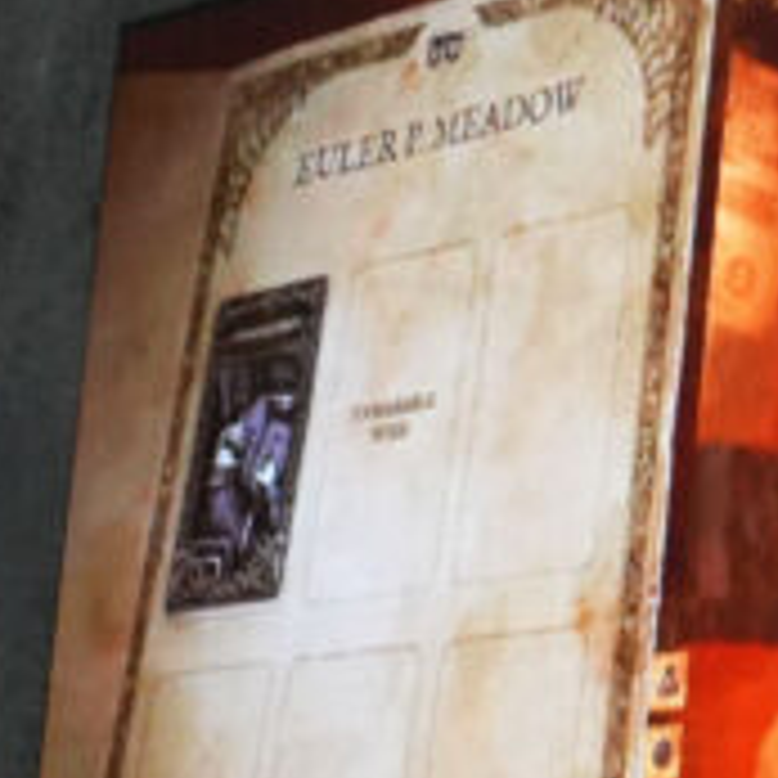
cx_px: 1309
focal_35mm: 166
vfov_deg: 10.5
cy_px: 508
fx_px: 4227
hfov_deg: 10.0
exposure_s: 1/160
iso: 2500
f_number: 4
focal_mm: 25
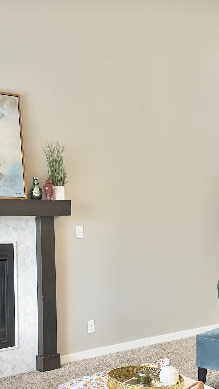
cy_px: 235
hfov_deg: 25.4
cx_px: 118
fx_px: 485
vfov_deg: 43.5
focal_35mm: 47
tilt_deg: -0.7
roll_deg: +1.6
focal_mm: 6.76
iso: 250
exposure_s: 1/120
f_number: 1.78
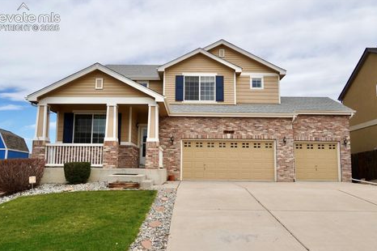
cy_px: 131
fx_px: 303
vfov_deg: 44.9
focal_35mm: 29
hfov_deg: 63.7
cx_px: 185
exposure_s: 1/1000
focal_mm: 18
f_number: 8
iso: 320
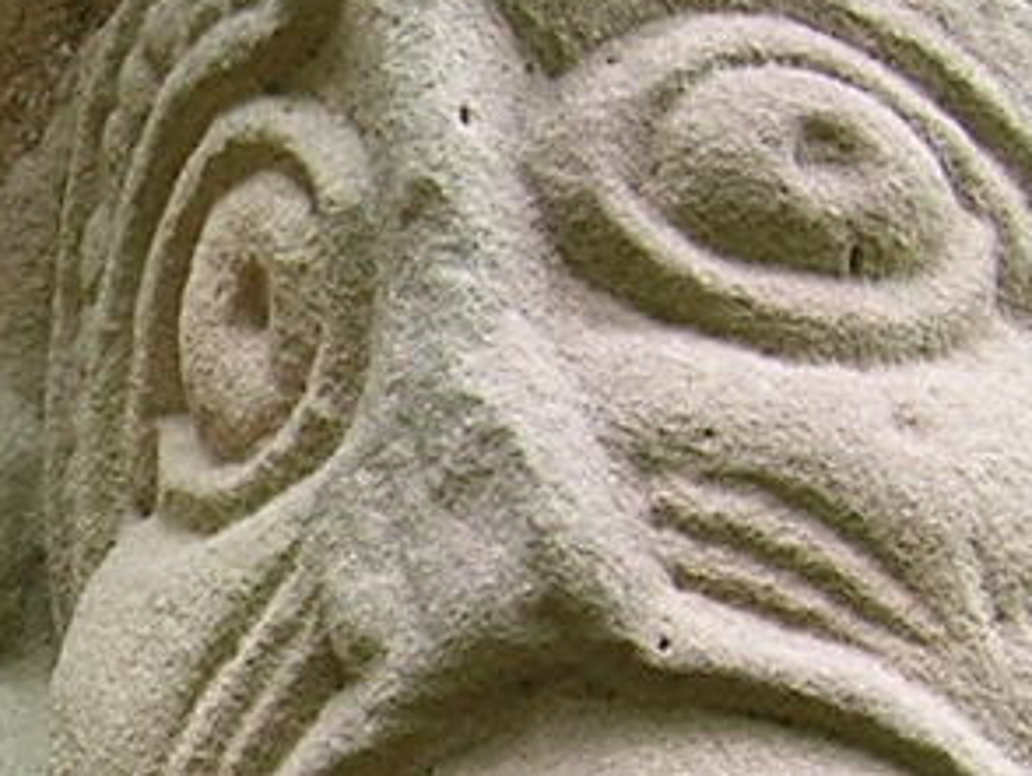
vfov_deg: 8.0
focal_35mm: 185
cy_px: 878
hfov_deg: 10.4
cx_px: -372
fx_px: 5520
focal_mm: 5.7
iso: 50
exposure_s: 1/29.8
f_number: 2.9
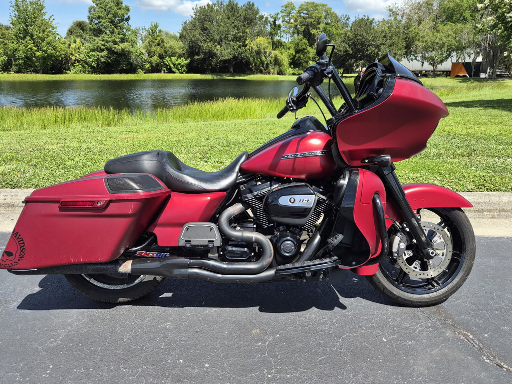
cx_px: 250
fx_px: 355
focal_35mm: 24
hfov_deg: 71.6
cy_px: 185
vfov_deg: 56.8
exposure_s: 1/2896
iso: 80
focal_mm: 5.4
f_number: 1.8
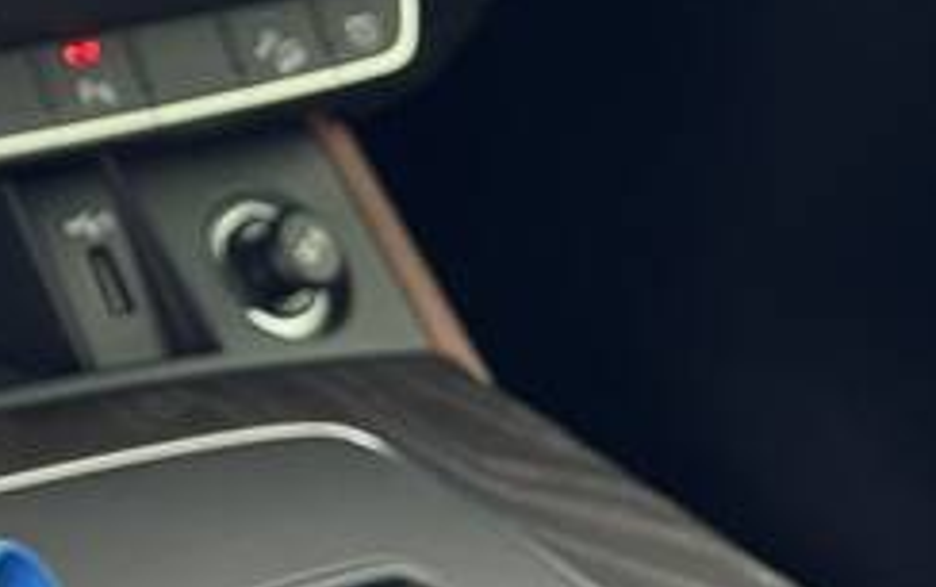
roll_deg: -3.0
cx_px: -1281
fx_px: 6383
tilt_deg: -23.0
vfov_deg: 5.2
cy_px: -380
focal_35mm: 250
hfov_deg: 7.8
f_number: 1.78
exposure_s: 1/121
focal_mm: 6.76
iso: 64
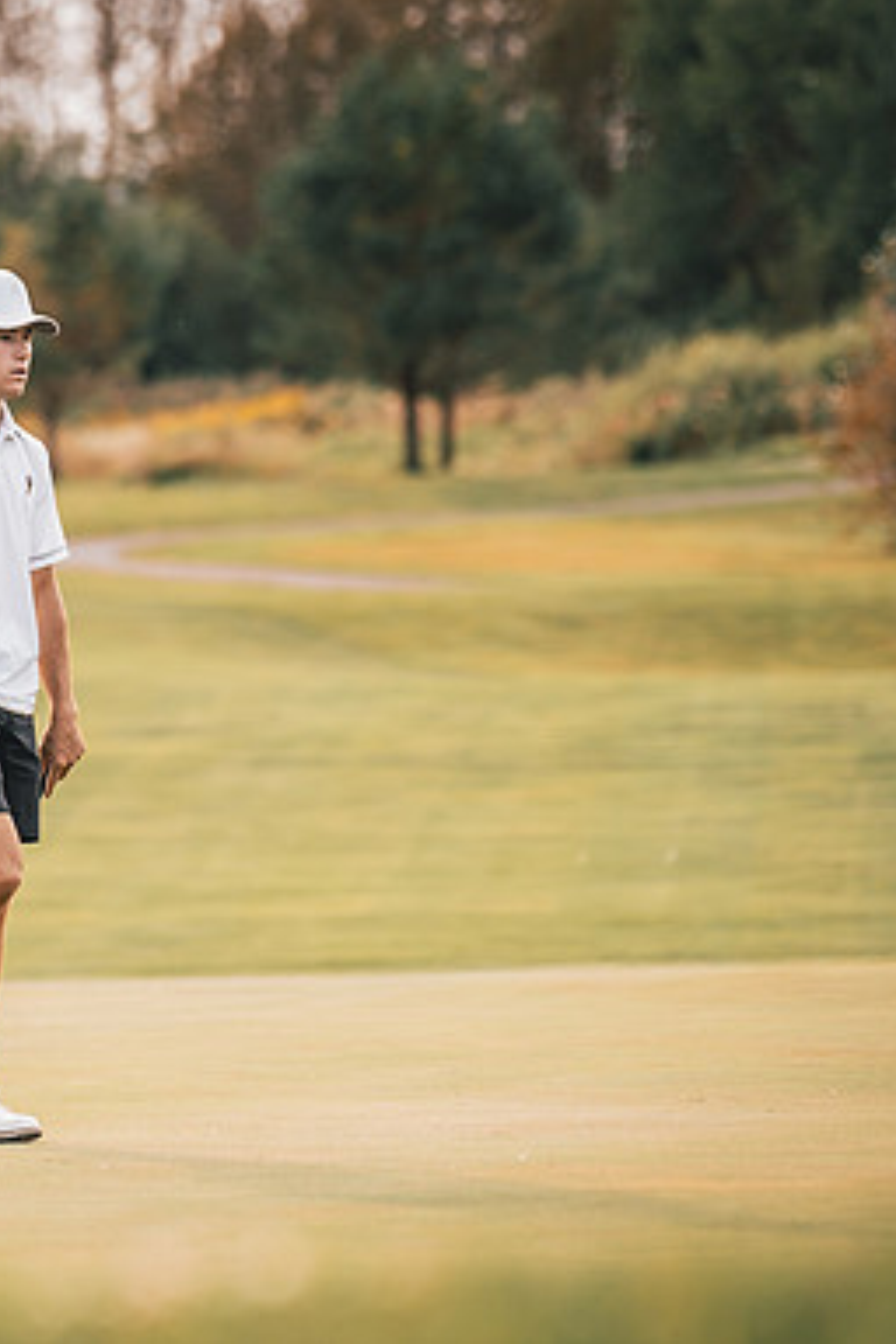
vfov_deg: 6.1
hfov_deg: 4.0
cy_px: 670
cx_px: 42
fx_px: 12692
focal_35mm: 340
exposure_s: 1/800
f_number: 2.8
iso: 250
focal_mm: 150
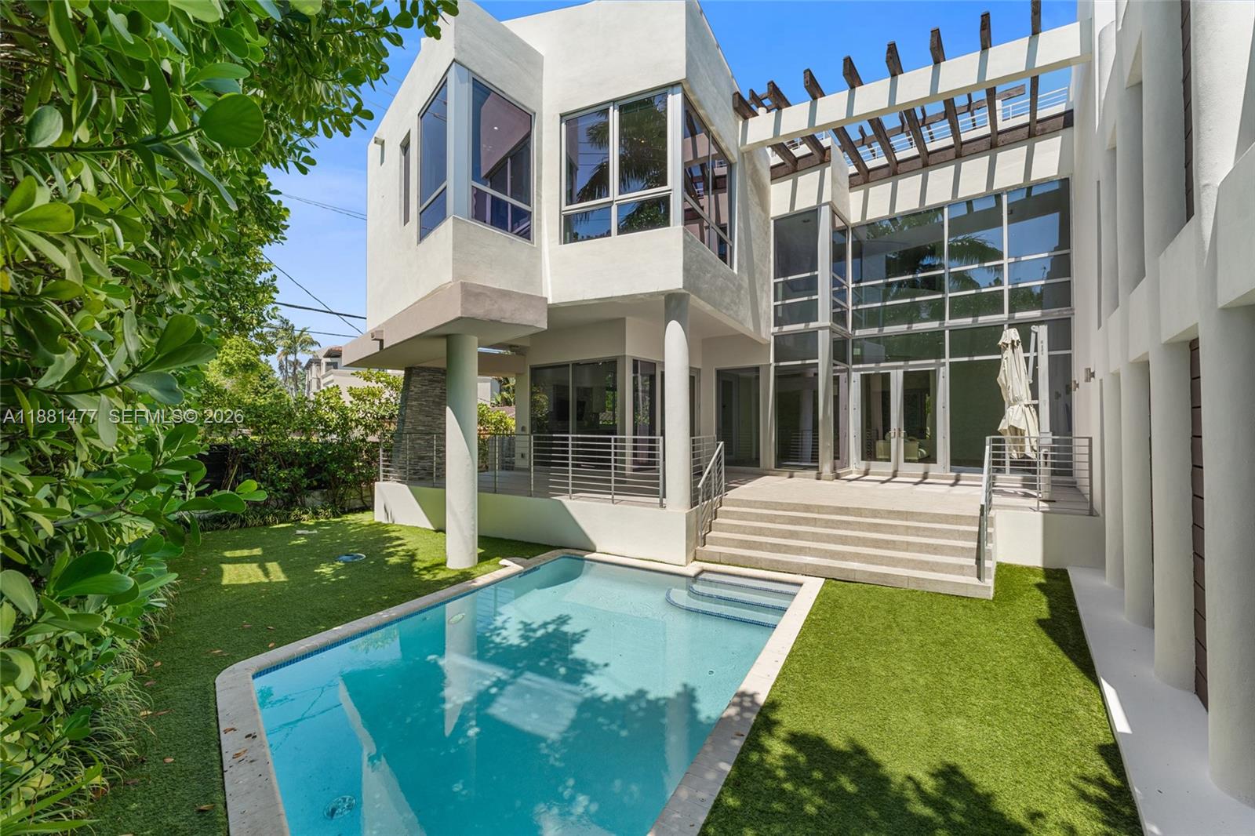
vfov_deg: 81.2
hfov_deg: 104.3
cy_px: 418
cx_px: 628
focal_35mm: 14
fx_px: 488
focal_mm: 14
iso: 500
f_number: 9
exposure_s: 1/250
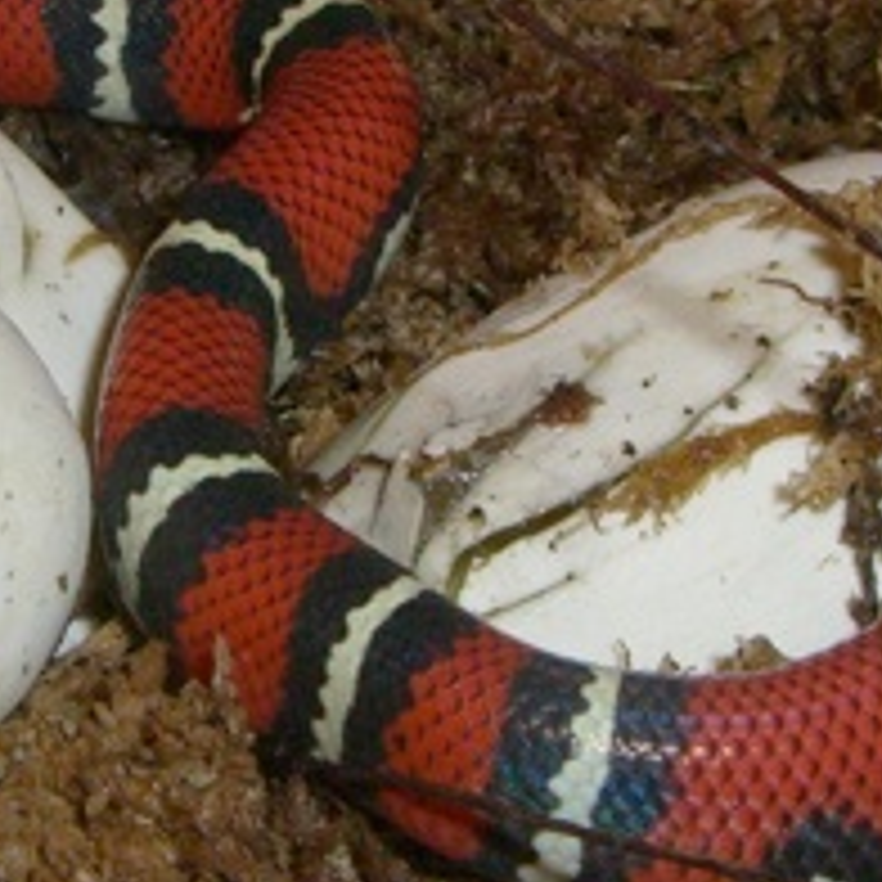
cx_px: 284
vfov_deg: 12.7
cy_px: 122
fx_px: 3949
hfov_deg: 12.7
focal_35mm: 137
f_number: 4.3
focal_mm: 6.2
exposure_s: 1/60
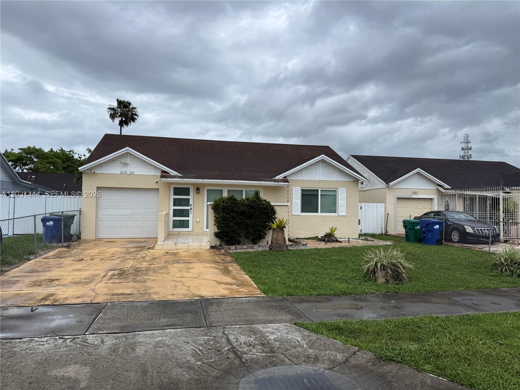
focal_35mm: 24
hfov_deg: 71.6
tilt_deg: +2.5
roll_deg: -0.8
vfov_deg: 56.8
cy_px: 195
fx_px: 361
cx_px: 260
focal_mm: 6.76
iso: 80
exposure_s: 1/3584
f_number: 1.78
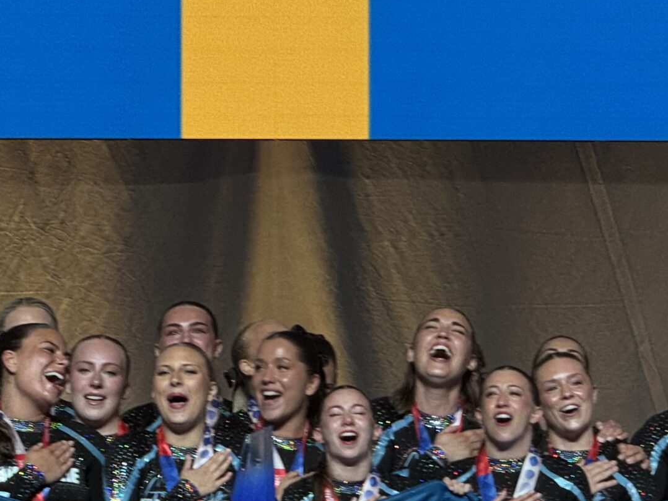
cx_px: 550
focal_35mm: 285
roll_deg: -0.2
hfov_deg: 6.9
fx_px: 5499
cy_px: 400
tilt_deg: +4.1
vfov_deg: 5.2
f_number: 2.8
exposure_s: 1/100
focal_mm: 15.66
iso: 100
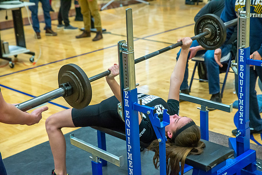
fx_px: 510
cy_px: 88
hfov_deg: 28.8
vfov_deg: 19.5
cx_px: 131
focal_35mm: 70
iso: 6400
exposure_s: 1/400
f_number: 5
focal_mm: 70
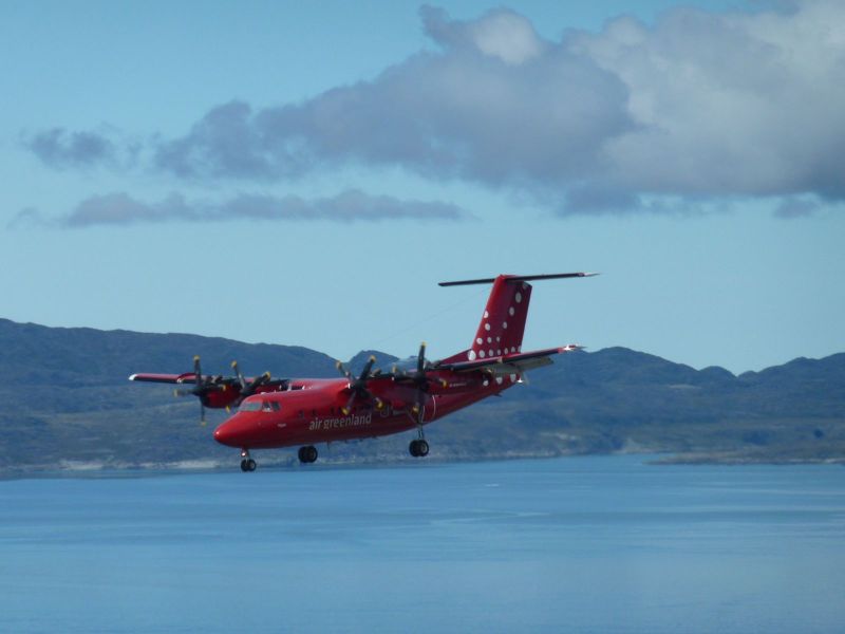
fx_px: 7323
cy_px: 317
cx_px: 422
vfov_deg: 5.0
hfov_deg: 6.6
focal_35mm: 300
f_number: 5.6
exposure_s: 1/1000
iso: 100
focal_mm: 49.2
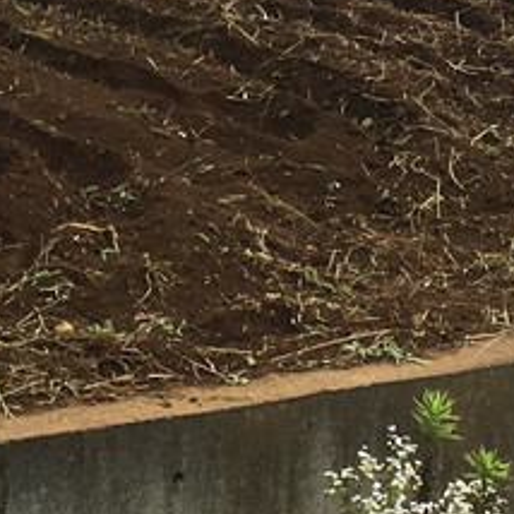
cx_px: 10
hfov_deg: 11.3
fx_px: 2570
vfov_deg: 11.3
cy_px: -36
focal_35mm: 153
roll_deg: -0.1
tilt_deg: -7.0
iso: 25
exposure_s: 1/668
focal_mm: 4.15
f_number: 2.2
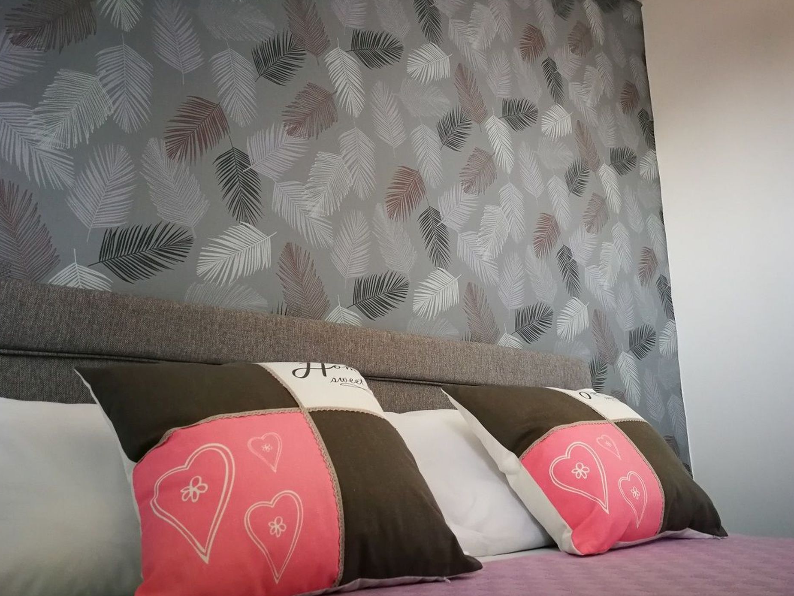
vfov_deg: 49.8
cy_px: 306
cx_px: 393
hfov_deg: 63.4
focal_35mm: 28
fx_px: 642
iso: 320
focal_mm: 3.95
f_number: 2.2
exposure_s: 1/30
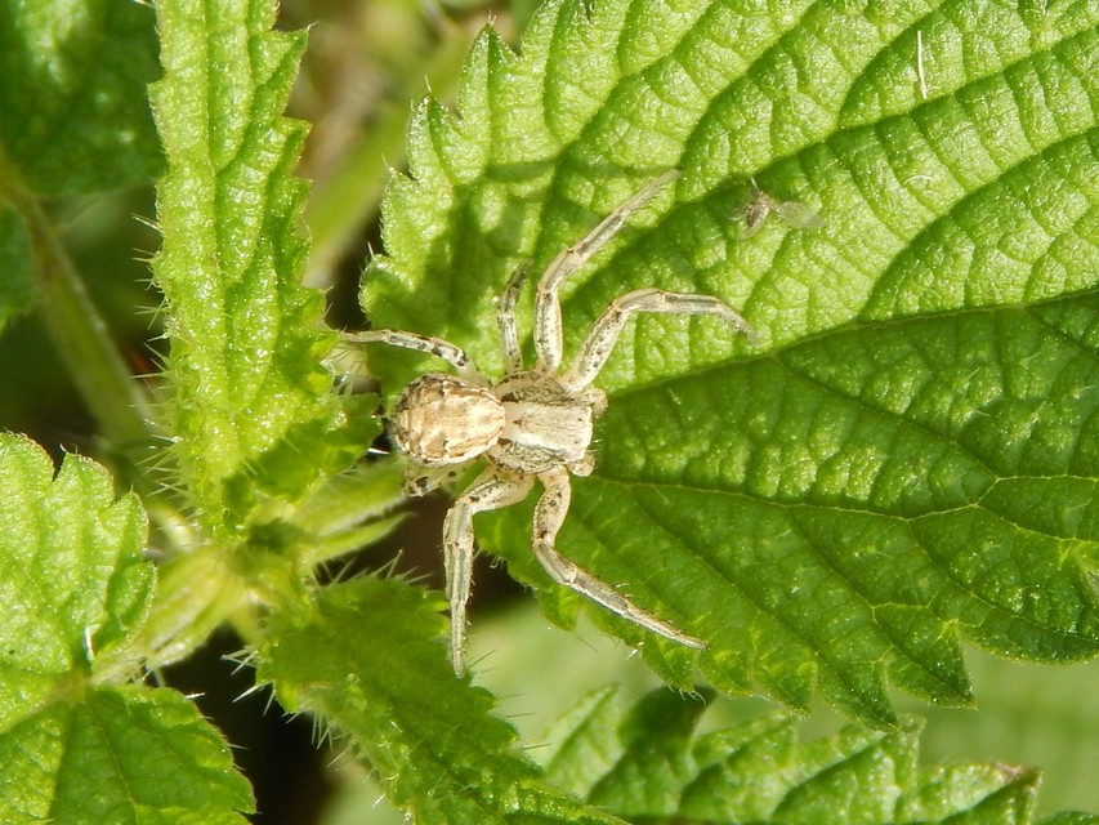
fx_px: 4160
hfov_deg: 15.1
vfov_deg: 11.3
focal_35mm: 131
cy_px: 412
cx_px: 550
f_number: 4.8
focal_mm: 23.4
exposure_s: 1/200
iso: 125
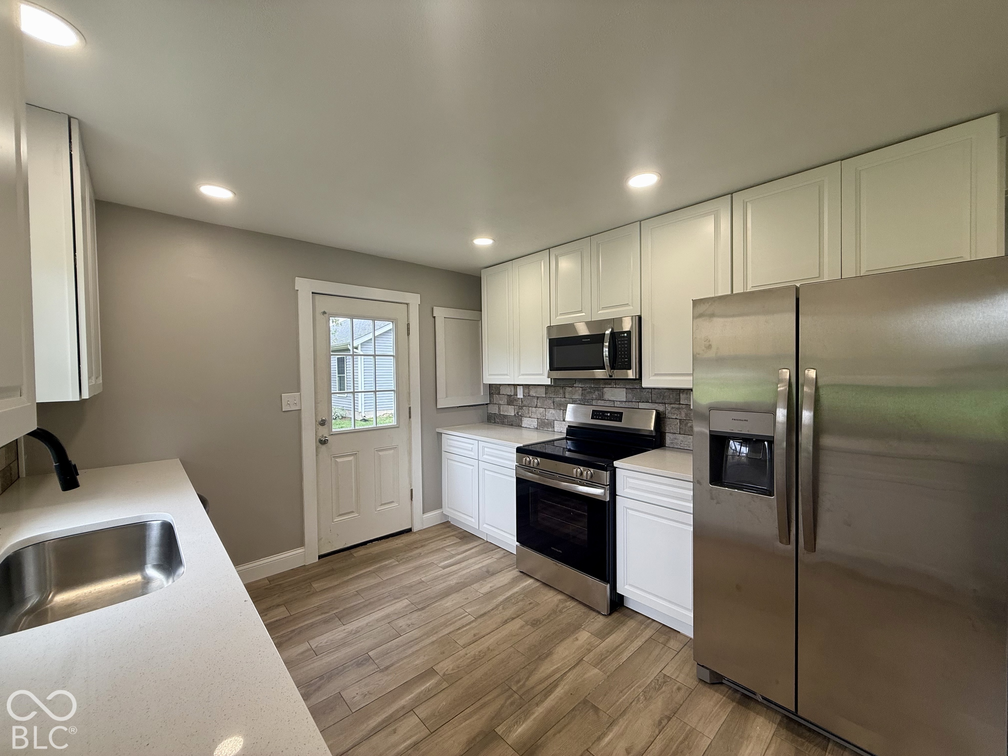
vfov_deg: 85.7
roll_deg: +0.7
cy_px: 378
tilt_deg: -0.5
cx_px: 504
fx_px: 408
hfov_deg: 102.1
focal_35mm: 14
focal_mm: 2.22
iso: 64
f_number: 2.2
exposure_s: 1/99
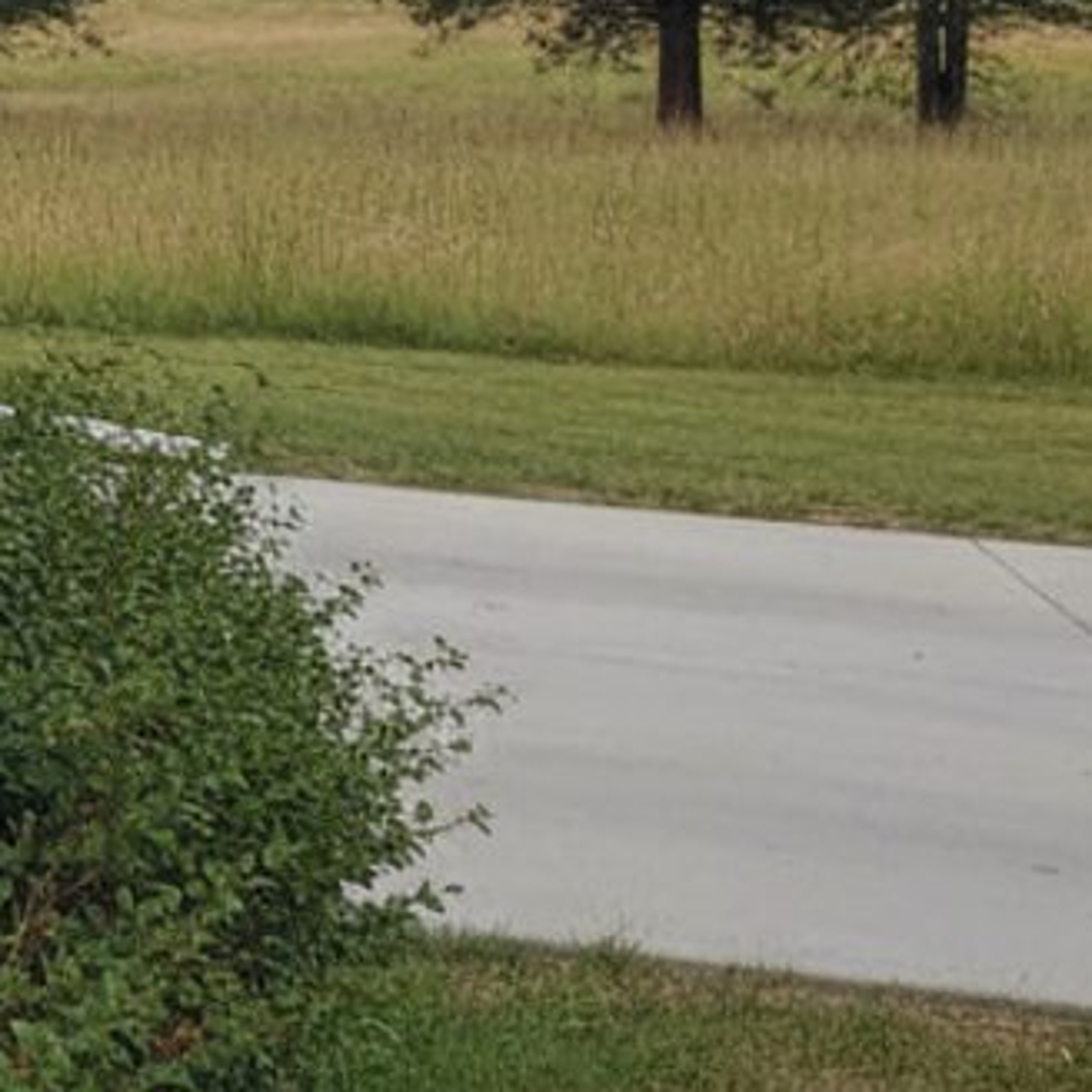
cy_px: -123
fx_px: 2998
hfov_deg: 17.8
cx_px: -673
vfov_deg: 19.7
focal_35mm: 84
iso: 174
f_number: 1.6
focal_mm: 5.7
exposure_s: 1/380
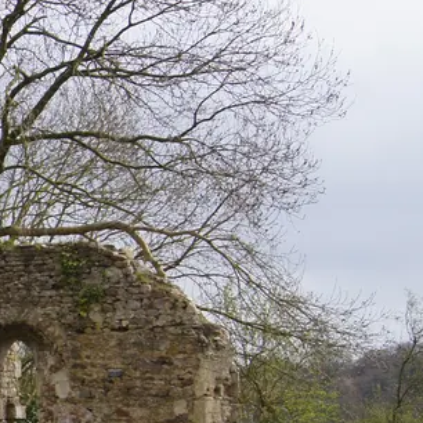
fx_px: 2060
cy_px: 399
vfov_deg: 11.6
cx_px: -398
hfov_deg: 10.8
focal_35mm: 149
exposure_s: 1/60
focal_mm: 28
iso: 100
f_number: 9
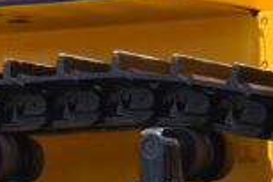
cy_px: 104
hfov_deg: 8.1
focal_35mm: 245
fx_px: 1859
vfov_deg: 5.6
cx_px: 471
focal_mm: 21
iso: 100
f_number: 16
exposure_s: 1/125
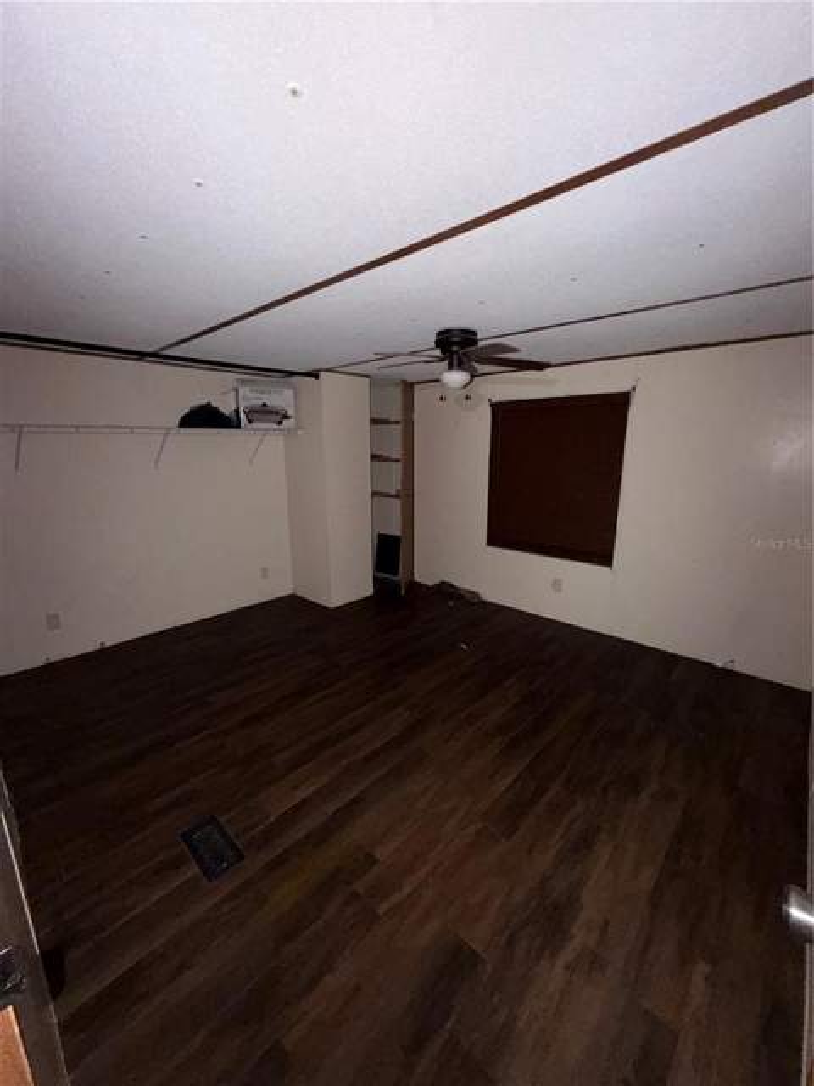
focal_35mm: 14
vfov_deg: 102.1
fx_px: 439
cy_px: 543
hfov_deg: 85.7
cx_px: 407
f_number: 2.2
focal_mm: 2.22
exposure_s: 1/27
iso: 250
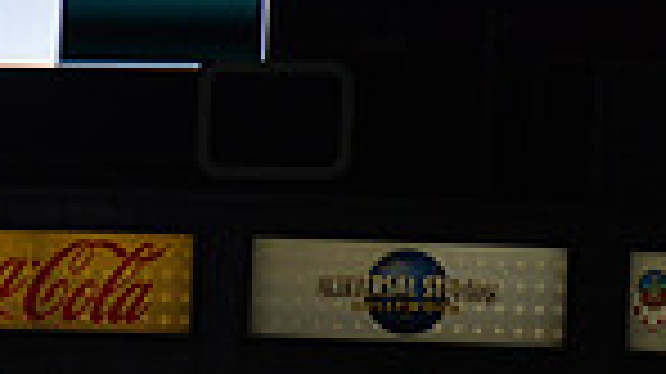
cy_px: -273
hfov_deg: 3.3
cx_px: -378
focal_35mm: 656
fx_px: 11576
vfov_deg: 1.8
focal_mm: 160
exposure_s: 1/2500
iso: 1600
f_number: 6.3
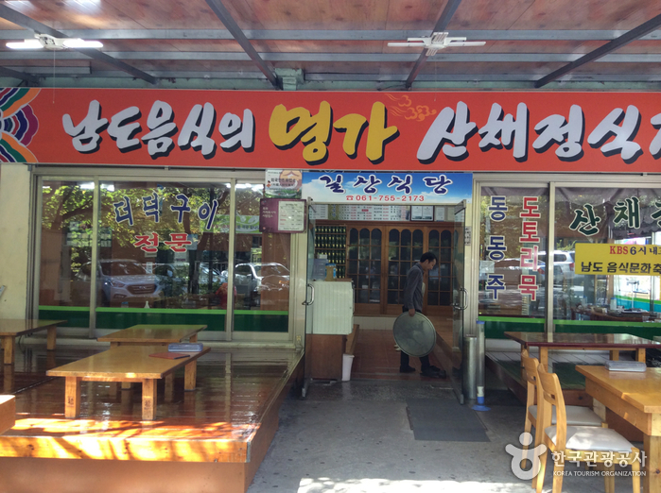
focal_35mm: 33
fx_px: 629
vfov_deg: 42.8
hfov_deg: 55.4
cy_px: 246
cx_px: 330
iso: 40
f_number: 2.4
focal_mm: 3.3
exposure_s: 1/60
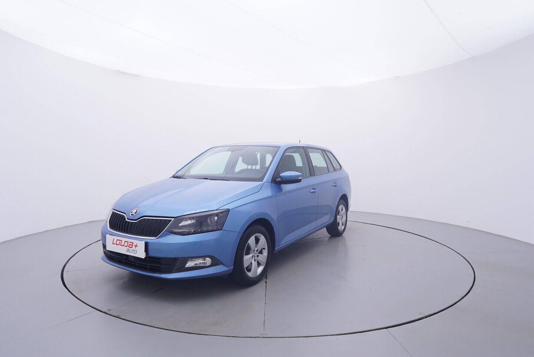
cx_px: 267
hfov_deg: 77.3
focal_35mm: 22
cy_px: 178
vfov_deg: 56.2
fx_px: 334
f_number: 5
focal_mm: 15
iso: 200
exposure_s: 1/80
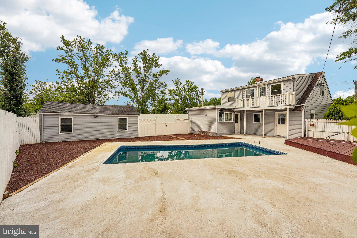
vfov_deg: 81.2
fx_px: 139
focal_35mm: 14
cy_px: 119
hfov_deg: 104.3
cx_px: 178
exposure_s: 1/2500
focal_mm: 14
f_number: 8
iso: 500
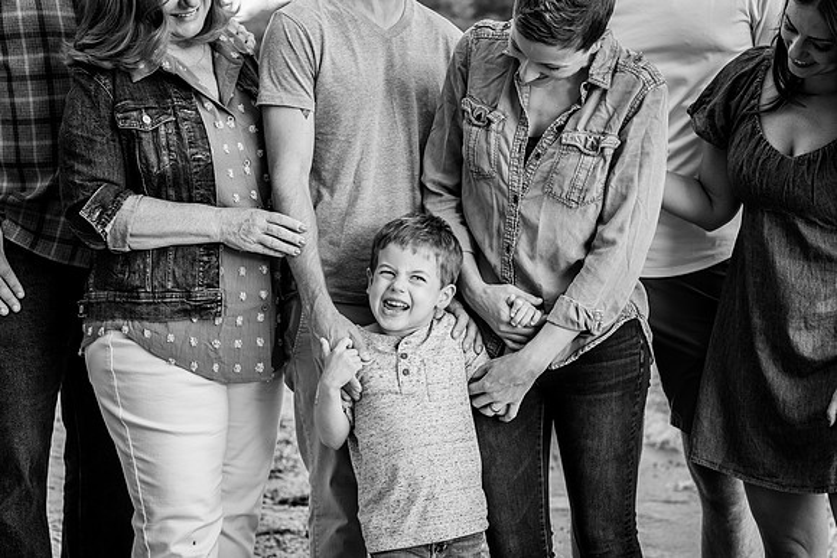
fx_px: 1977
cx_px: 418
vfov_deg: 16.1
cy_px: 279
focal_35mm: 85
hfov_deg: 23.9
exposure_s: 1/320
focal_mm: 85
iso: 500
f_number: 5.6
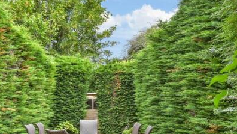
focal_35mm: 26
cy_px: 91
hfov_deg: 71.6
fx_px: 163
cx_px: 103
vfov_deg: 43.7
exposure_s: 1/60
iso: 250
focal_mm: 10
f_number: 8
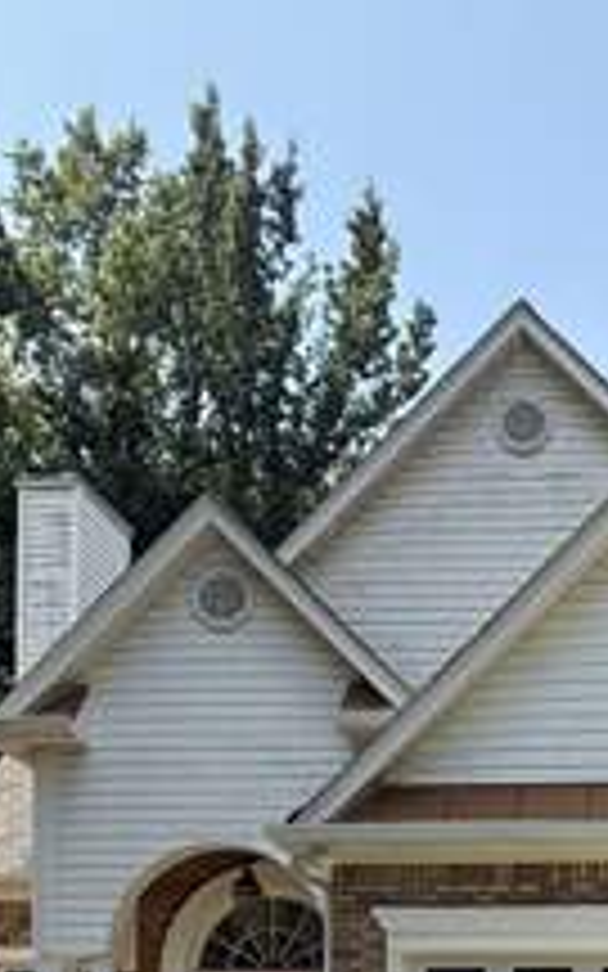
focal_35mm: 55
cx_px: 617
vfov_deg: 32.1
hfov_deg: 22.6
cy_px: 1094
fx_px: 1458
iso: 50
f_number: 2.2
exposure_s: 1/751
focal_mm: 2.22
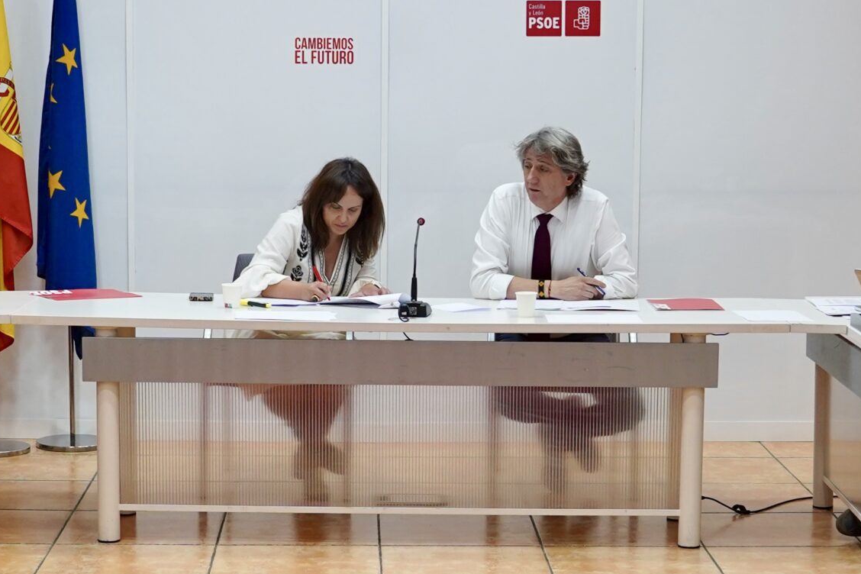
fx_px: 2009
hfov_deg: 24.2
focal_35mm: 84
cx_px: 406
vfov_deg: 16.2
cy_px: 358
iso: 800
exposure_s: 1/100
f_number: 4
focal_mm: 25
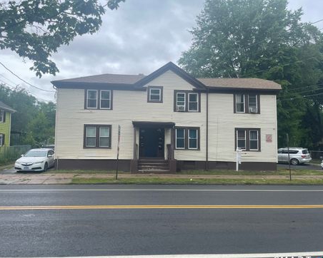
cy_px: 132
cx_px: 149
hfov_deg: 64.0
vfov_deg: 53.2
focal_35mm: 27
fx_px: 258
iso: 32
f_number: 1.6
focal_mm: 5.1
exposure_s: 1/881
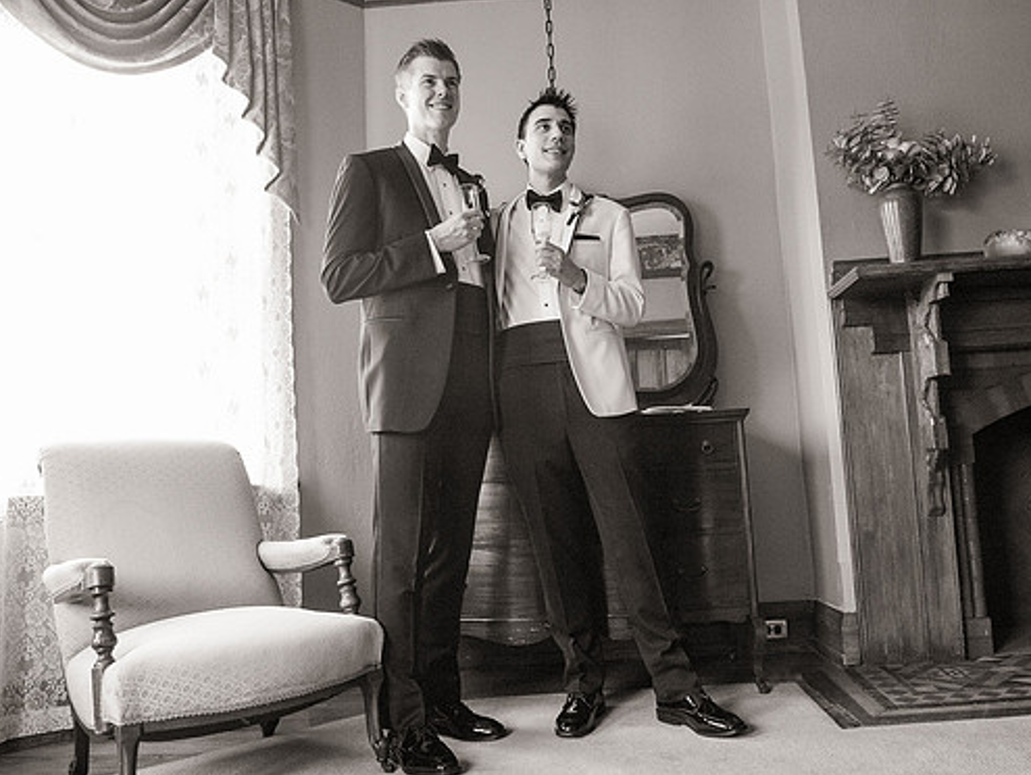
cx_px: 556
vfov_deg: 51.4
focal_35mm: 27
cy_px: 381
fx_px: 805
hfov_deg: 65.2
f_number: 4.5
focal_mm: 24
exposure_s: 1/250
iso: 5000
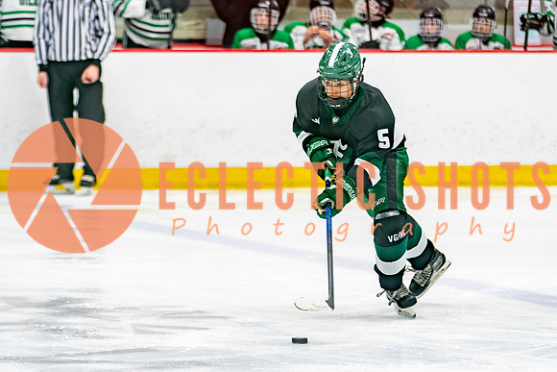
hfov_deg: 7.5
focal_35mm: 273
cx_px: 314
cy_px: 189
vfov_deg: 5.0
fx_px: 4231
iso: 640
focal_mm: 155
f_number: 3.2
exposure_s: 1/640
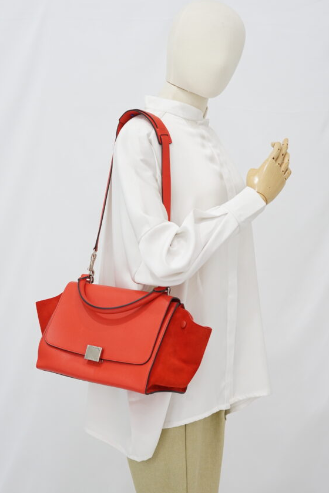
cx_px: 157
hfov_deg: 22.3
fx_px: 835
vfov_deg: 32.8
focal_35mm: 61
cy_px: 276
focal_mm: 50
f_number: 6.3
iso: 640
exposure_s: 1/10
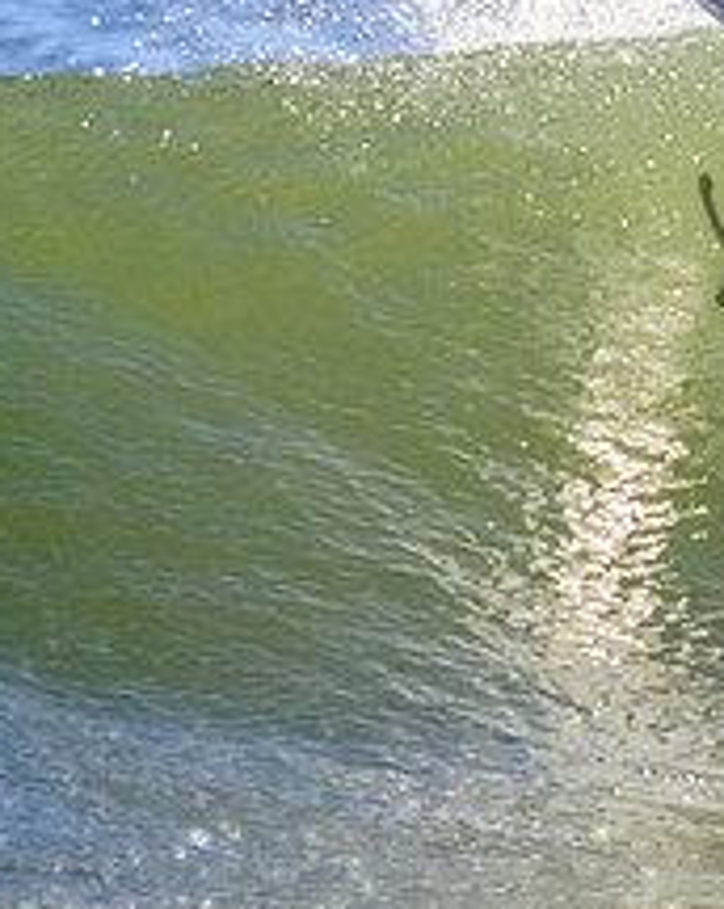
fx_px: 74511
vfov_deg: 0.7
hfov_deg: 0.6
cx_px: 1112
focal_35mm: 2774
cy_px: 82
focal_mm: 800
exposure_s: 1/2000
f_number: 11
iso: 1800
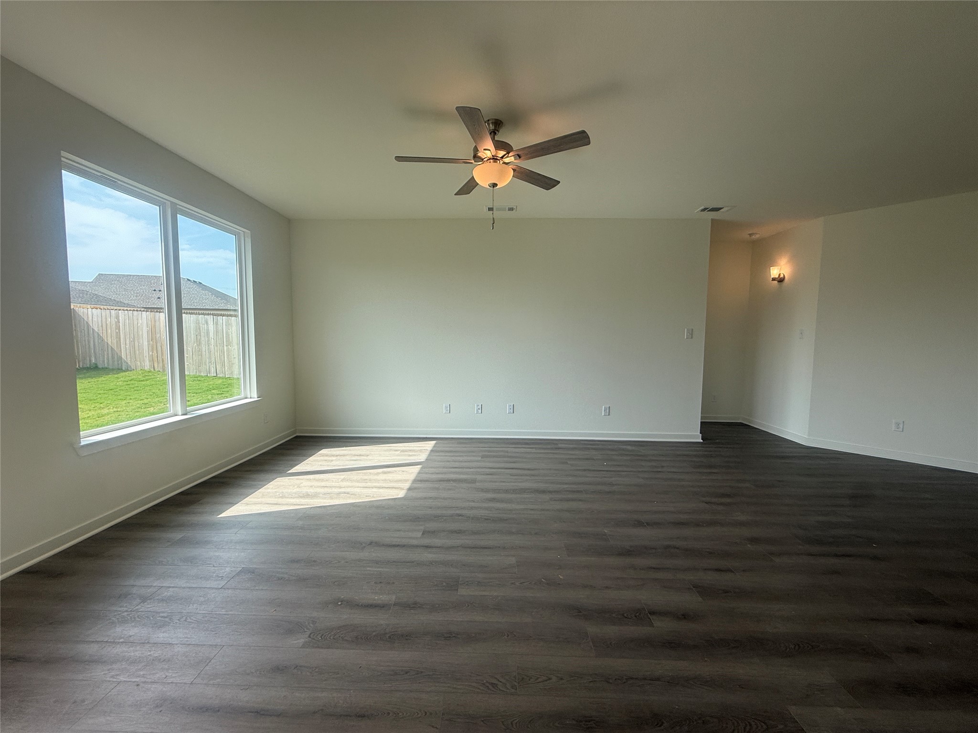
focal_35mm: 14
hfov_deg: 102.1
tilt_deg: -4.0
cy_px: 366
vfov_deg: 85.7
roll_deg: -1.0
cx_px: 489
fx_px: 396
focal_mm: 2.22
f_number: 2.2
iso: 50
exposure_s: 1/342
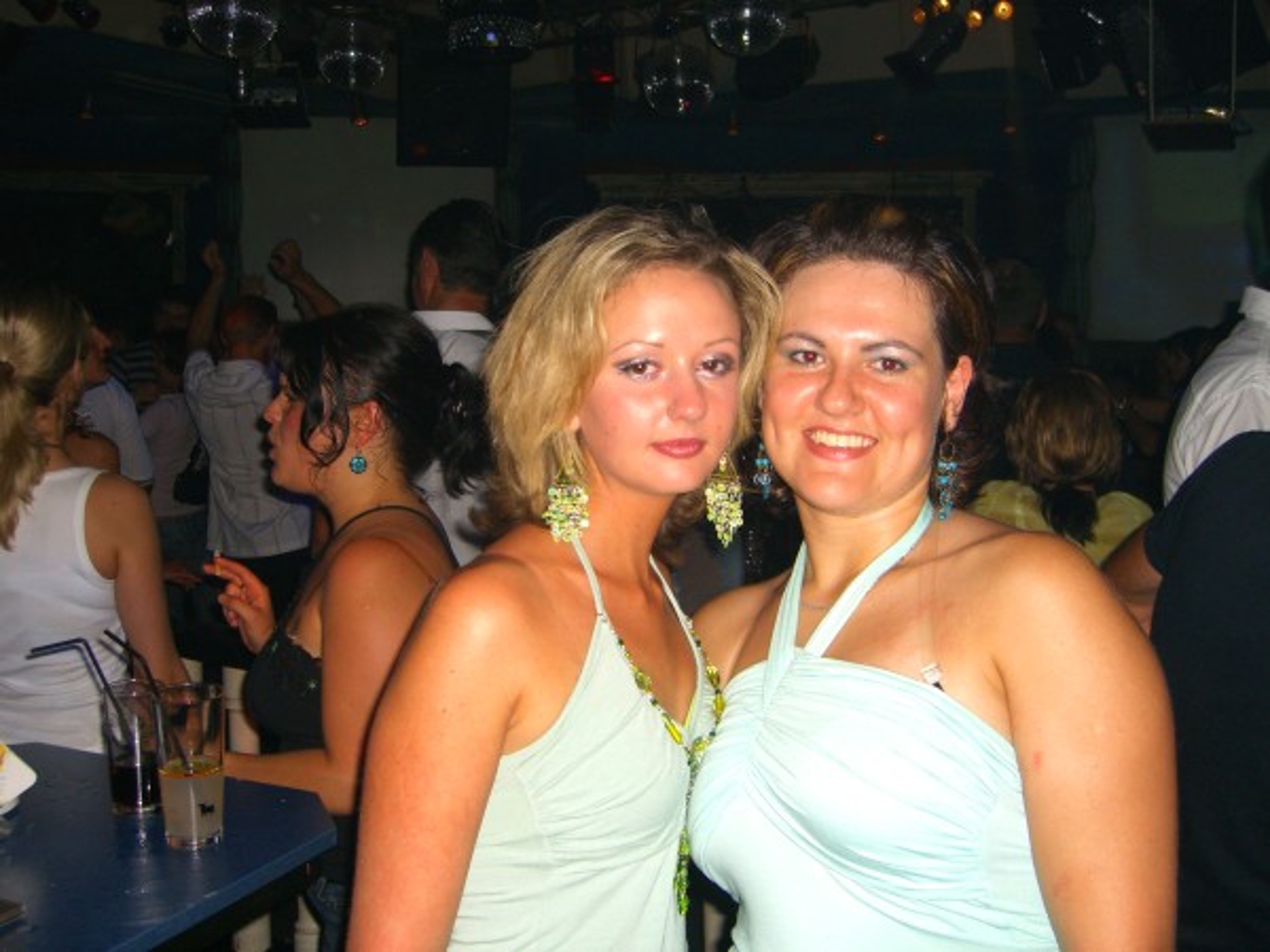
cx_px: 635
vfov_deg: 37.7
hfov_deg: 49.0
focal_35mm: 38
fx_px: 1394
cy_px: 476
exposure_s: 1/60
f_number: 2.8
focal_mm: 7.9
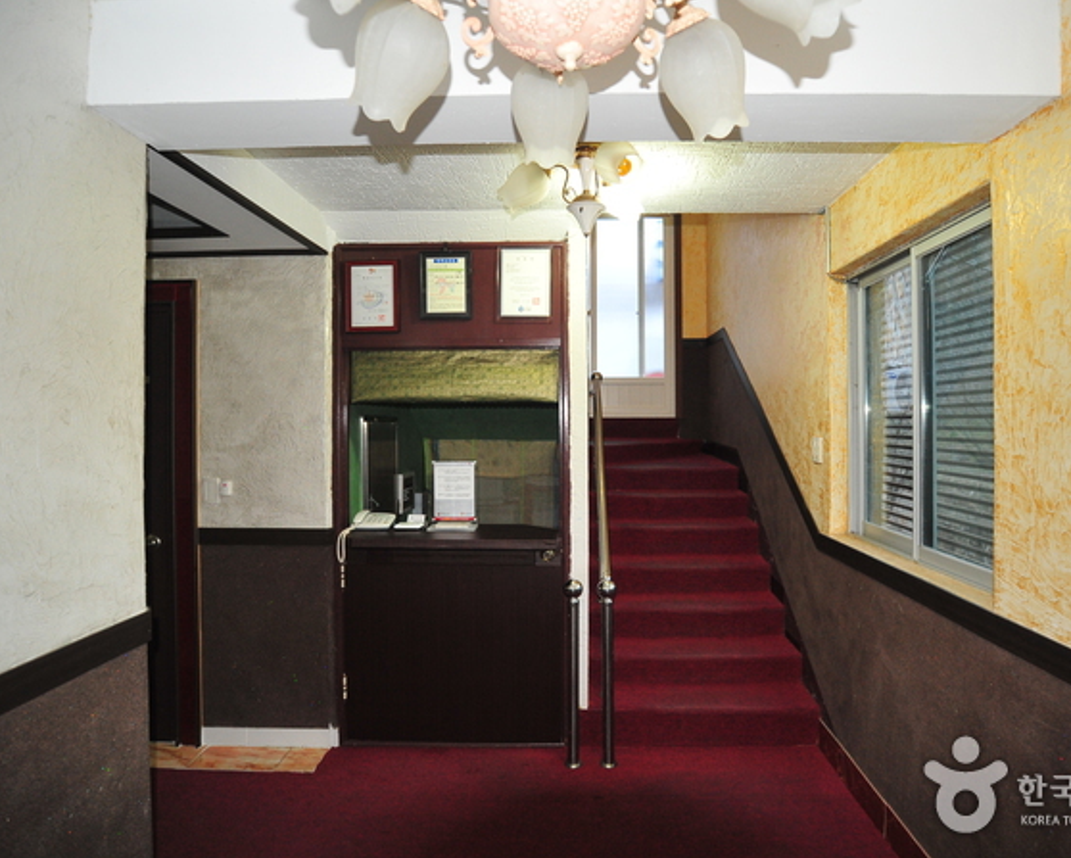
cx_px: 570
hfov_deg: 80.2
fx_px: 634
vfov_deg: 68.1
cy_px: 413
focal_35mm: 20
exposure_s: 1/50
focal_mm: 17
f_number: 4
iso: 1600
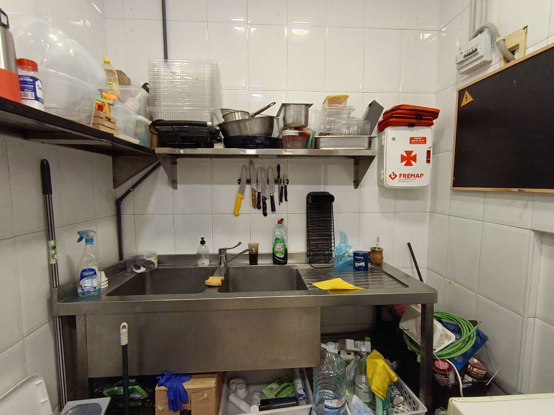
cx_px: 277
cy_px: 208
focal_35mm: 17
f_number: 2.2
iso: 688
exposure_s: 1/50
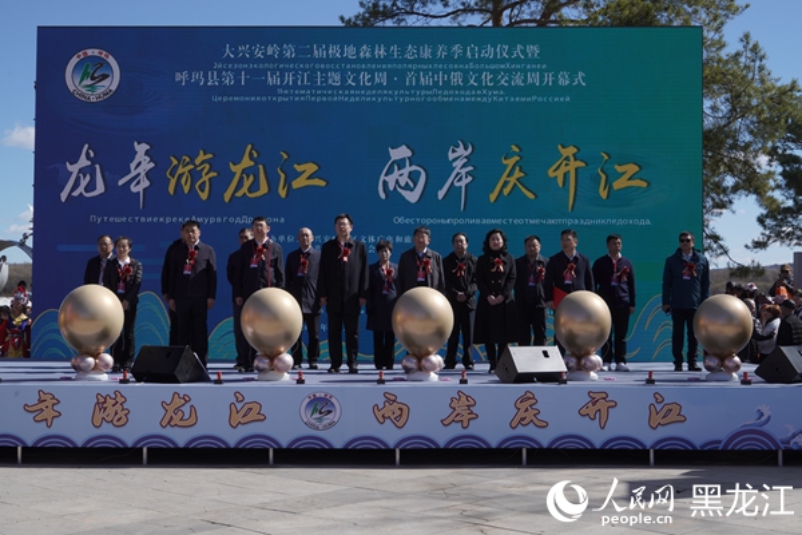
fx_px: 1069
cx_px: 401
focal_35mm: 48
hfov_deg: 41.1
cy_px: 268
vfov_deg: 28.1
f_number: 13
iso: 100
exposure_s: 1/100
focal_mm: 48
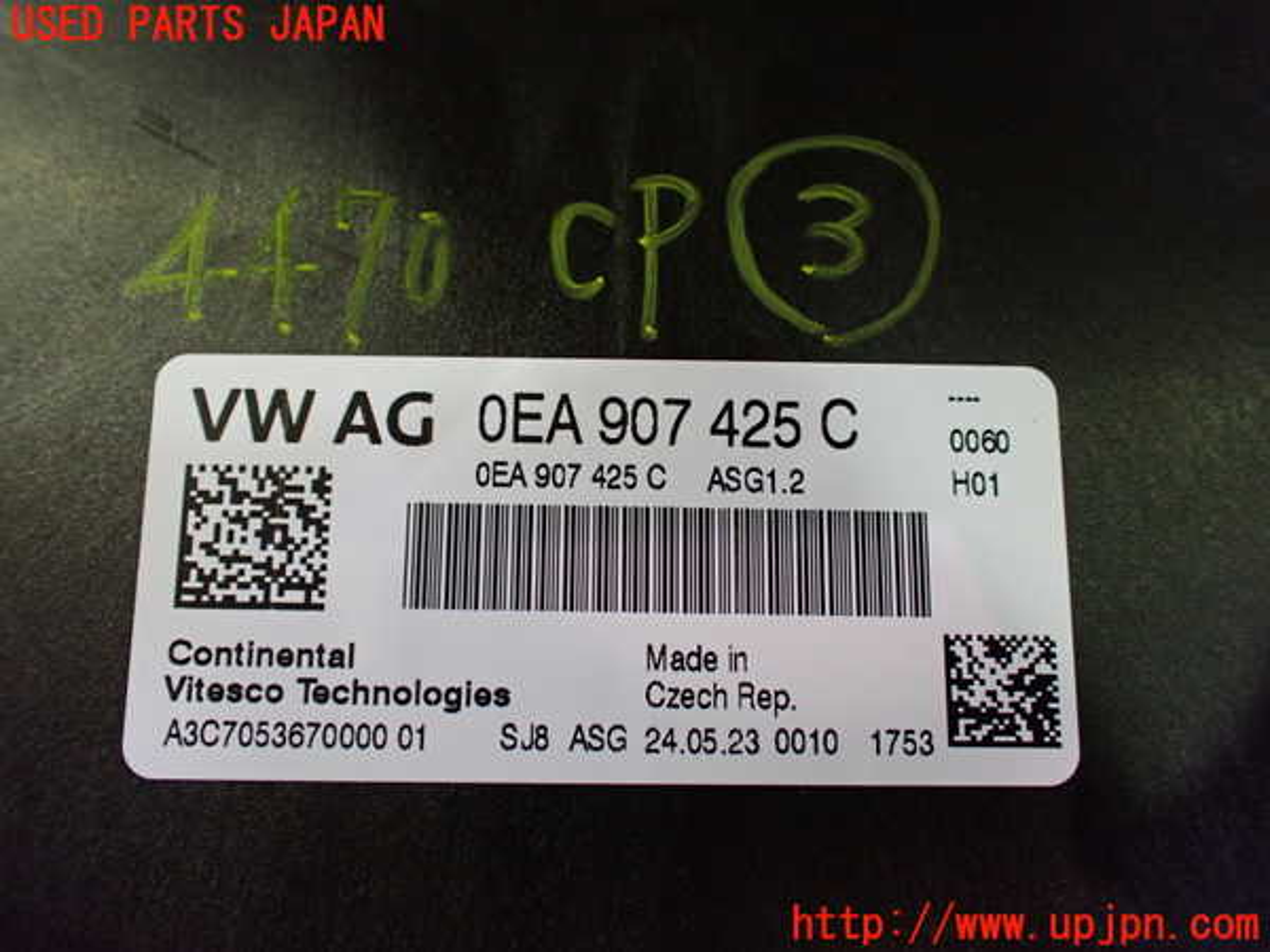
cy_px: 476
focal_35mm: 30
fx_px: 1101
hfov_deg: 60.0
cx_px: 635
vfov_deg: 46.8
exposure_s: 1/60
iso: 800
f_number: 2.3
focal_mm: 5.4
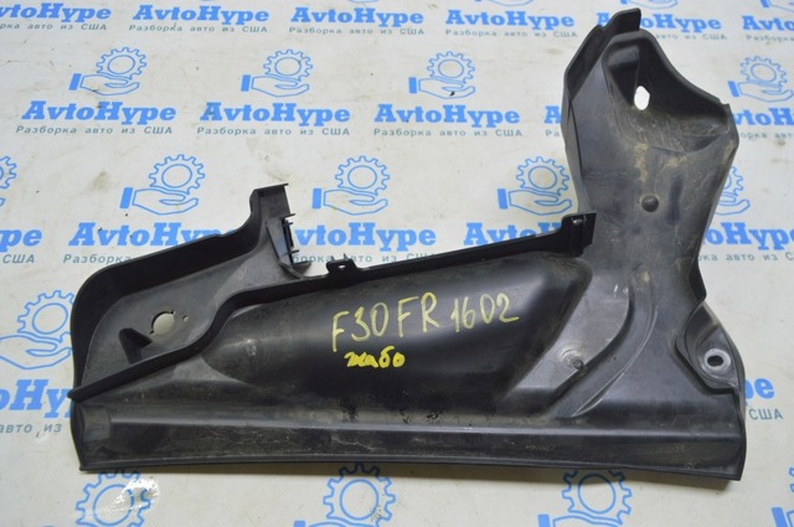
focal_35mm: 27
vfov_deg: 47.8
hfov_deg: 67.4
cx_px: 397
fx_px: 595
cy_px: 264
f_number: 5.6
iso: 400
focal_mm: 18
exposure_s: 1/20
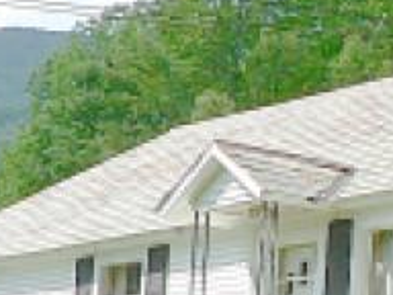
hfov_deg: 9.9
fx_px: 2180
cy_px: 132
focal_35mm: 192
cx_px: 661
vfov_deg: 7.7
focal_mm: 6
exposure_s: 1/320
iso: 80
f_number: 4
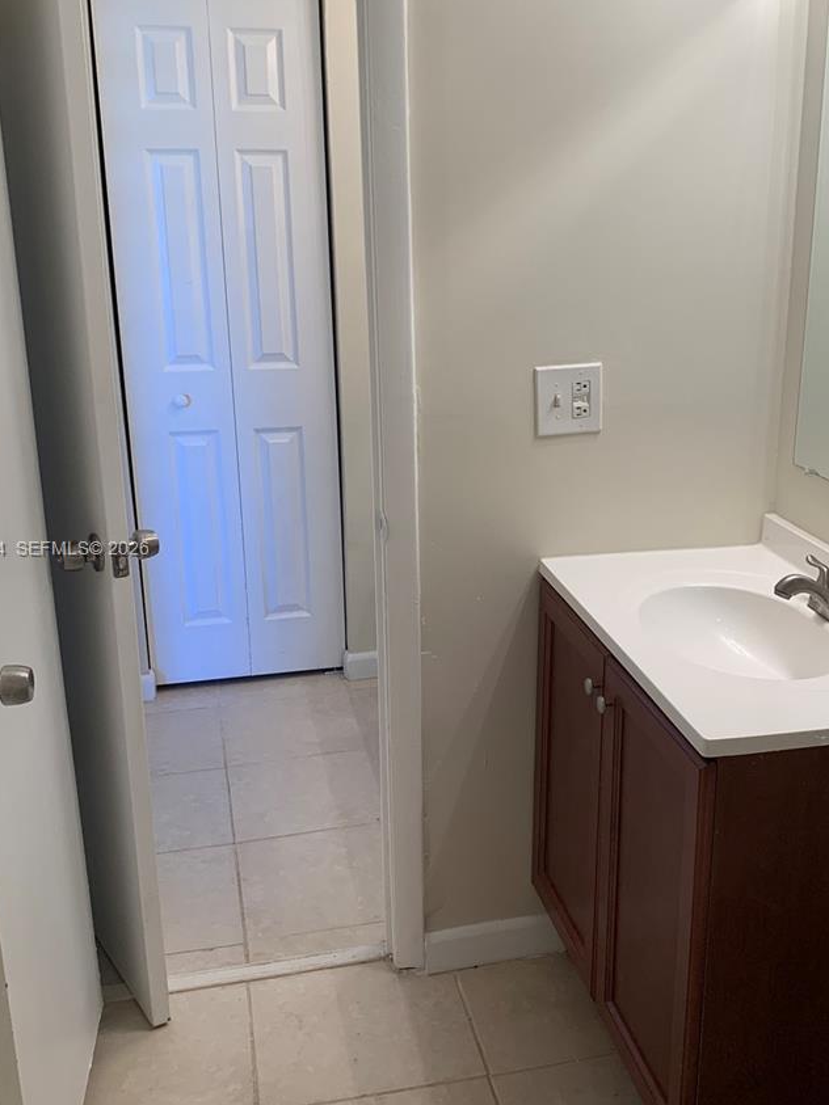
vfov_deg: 50.1
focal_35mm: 37
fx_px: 1182
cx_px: 497
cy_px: 551
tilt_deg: -16.0
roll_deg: -1.2
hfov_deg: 38.5
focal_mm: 4.25
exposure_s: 1/120
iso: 80
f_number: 1.8
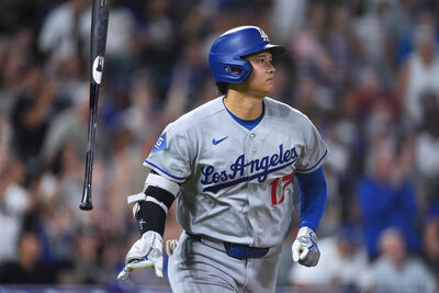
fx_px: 7319
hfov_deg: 3.4
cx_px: 220
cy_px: 146
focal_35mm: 600
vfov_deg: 2.3
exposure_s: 1/1600
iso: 5000
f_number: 4
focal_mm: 600
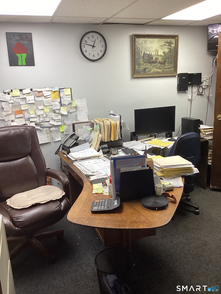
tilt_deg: -13.0
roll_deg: +2.6
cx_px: 110
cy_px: 147
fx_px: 264
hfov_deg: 45.4
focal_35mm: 31
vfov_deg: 58.4
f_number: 2.4
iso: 80
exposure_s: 1/60
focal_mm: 3.3
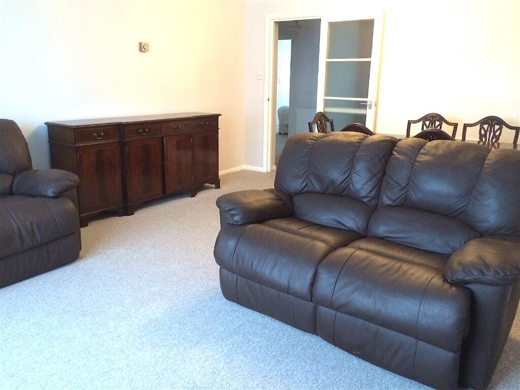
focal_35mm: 30
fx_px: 451
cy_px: 195
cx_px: 260
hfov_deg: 60.0
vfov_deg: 46.8
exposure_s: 1/30
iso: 320
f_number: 2.2
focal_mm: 4.12
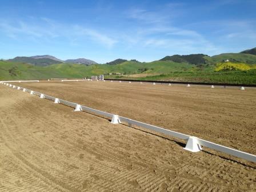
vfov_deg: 42.9
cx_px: 128
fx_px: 244
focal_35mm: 33
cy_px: 96
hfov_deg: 55.4
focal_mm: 4.12
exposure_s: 1/2169
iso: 50
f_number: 2.4
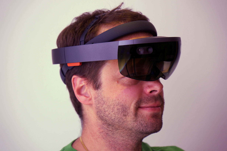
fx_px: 661
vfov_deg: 13.0
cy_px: 76
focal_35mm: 105
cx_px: 114
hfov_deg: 19.5
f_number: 4
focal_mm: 70
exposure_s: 1/50
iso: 200
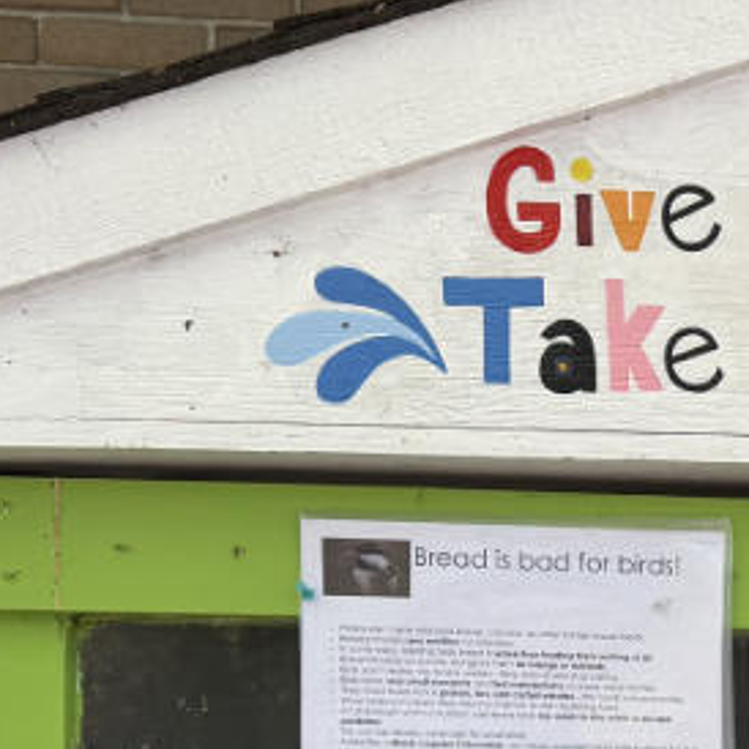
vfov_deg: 17.9
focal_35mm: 93
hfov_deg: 17.0
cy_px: 875
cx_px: 1104
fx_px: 2277
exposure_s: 1/598
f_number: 1.8
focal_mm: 6.8
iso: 80
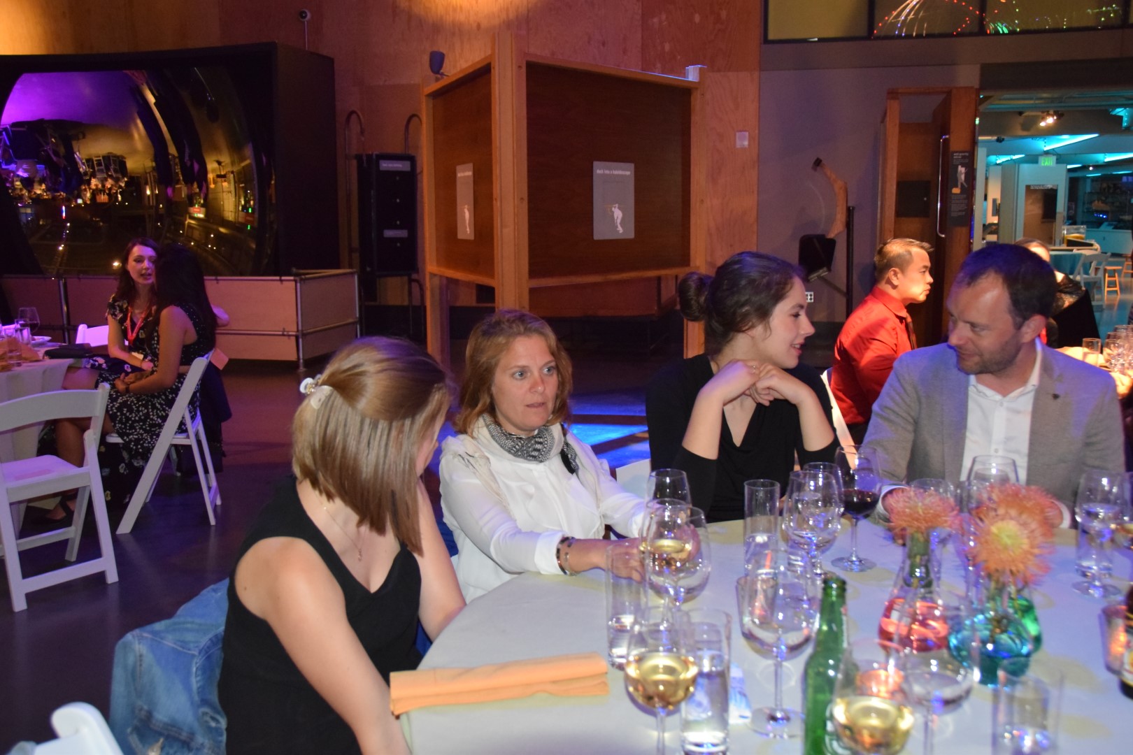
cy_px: 378
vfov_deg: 40.0
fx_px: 1039
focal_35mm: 33
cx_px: 566
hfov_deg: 57.2
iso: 3200
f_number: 3.8
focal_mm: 22
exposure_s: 1/60
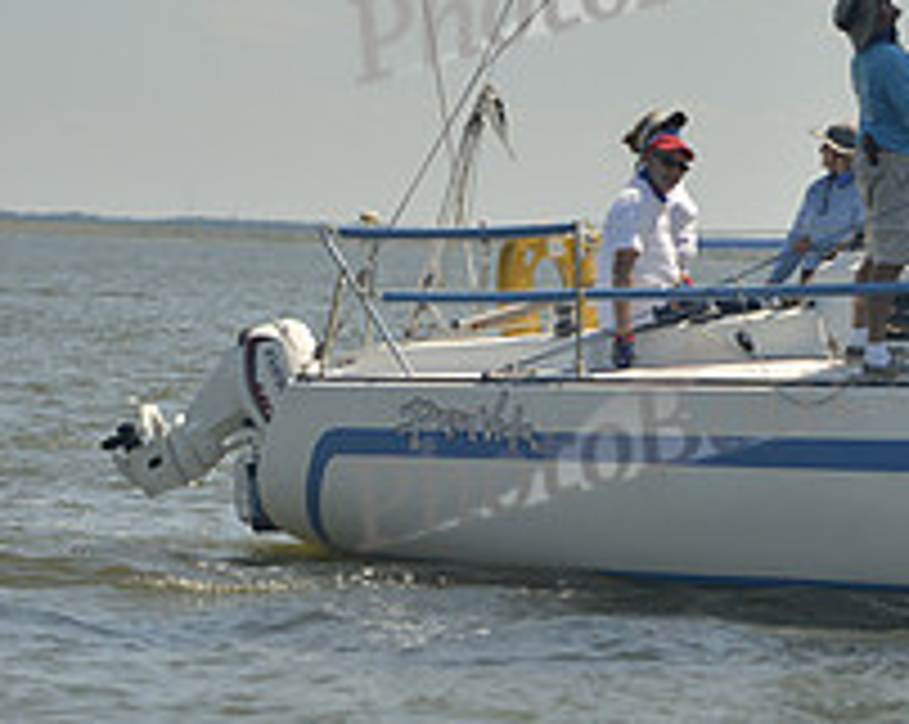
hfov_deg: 5.9
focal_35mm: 324
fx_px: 8704
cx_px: 1220
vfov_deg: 4.8
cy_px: 137
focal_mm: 120
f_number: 4.5
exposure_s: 1/1250
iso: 200
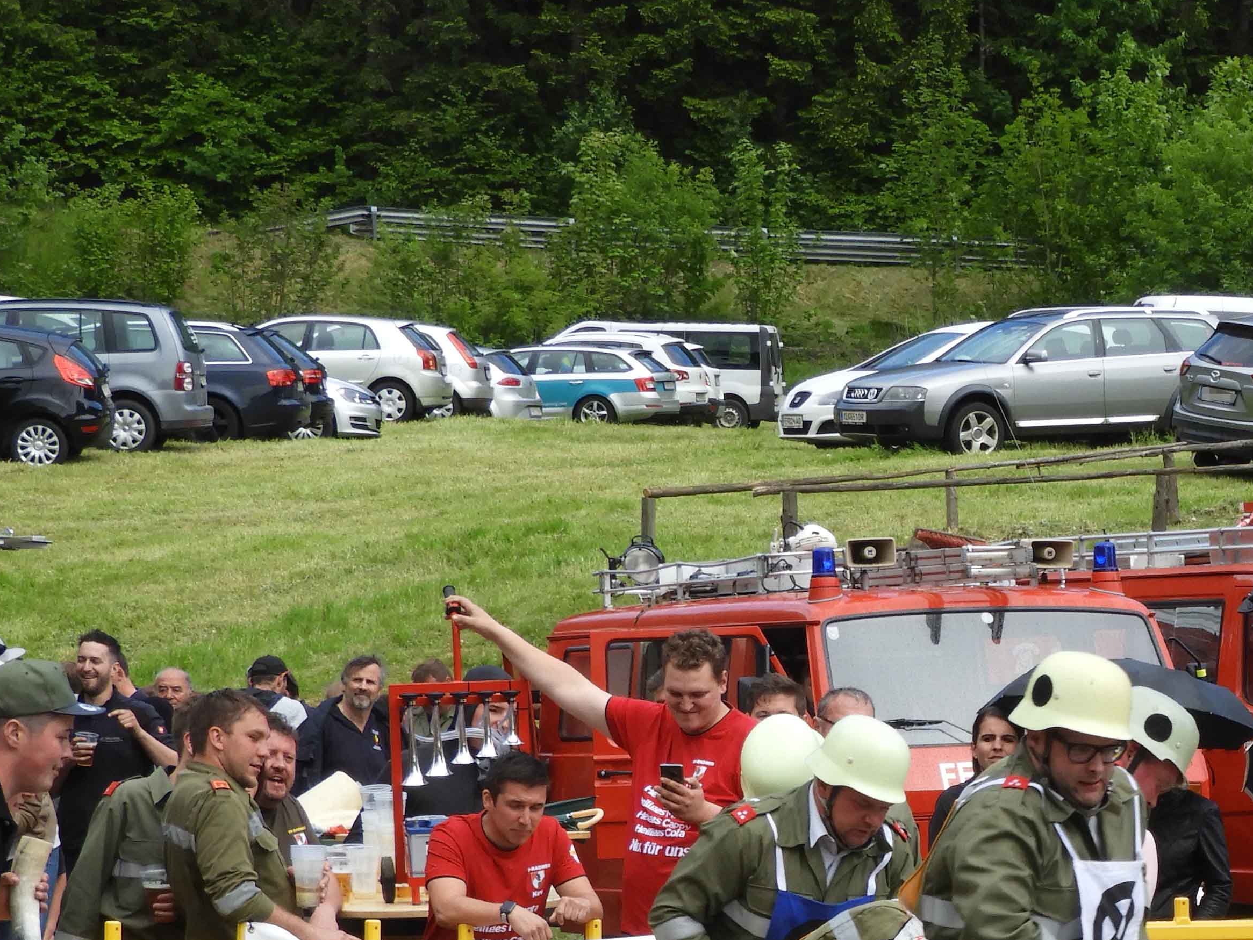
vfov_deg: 7.8
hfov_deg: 10.4
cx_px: 1345
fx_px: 6842
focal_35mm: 189
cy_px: 978
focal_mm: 15.2
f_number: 4.5
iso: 100
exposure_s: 1/250
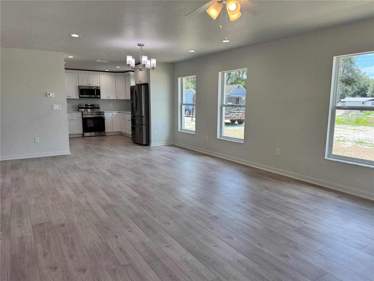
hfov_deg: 71.6
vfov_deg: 56.8
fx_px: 259
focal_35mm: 24
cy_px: 140
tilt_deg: -8.8
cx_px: 187
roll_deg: -0.8
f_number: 1.78
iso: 80
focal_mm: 6.76
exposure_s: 1/368
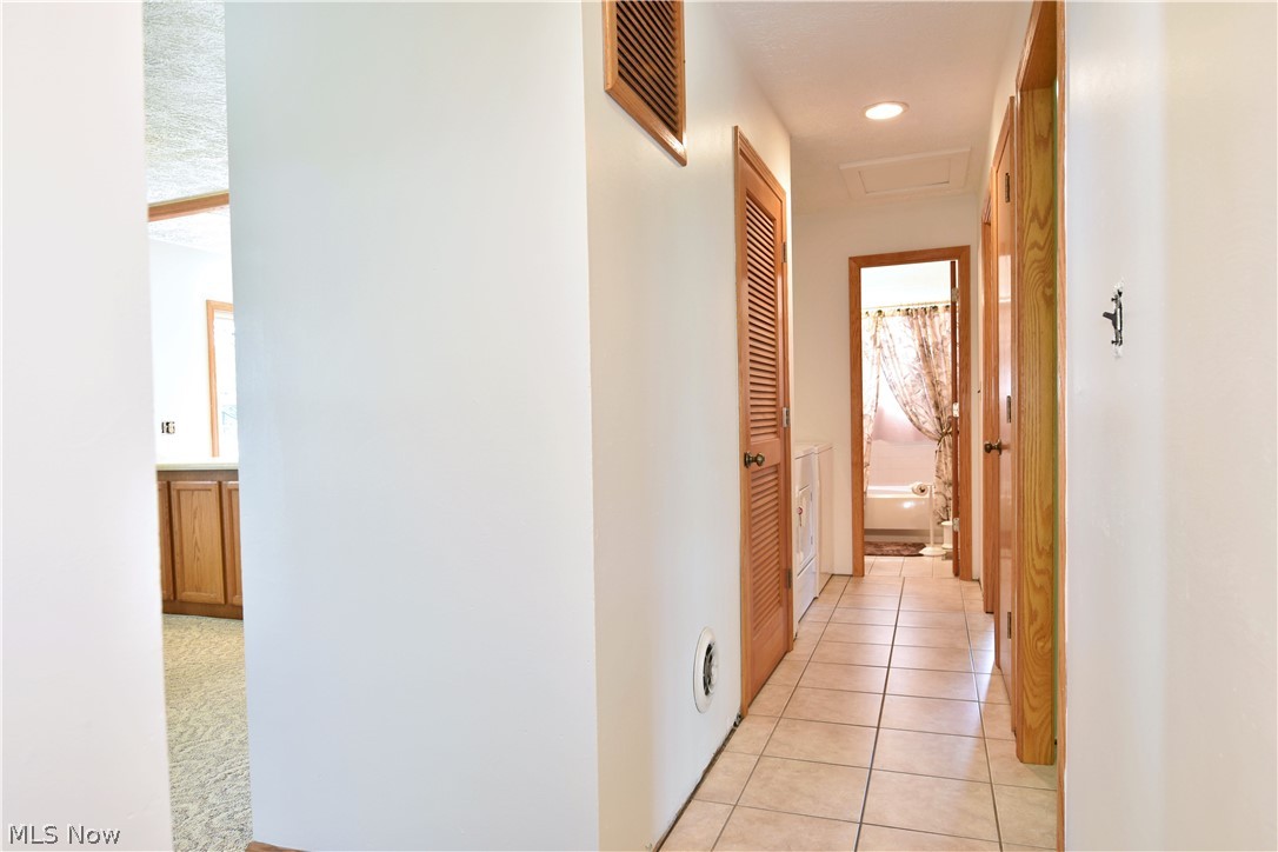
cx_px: 639
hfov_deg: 81.2
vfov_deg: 59.5
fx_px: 745
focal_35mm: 21
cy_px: 426
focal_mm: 14
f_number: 4.5
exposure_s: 1/3
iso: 200
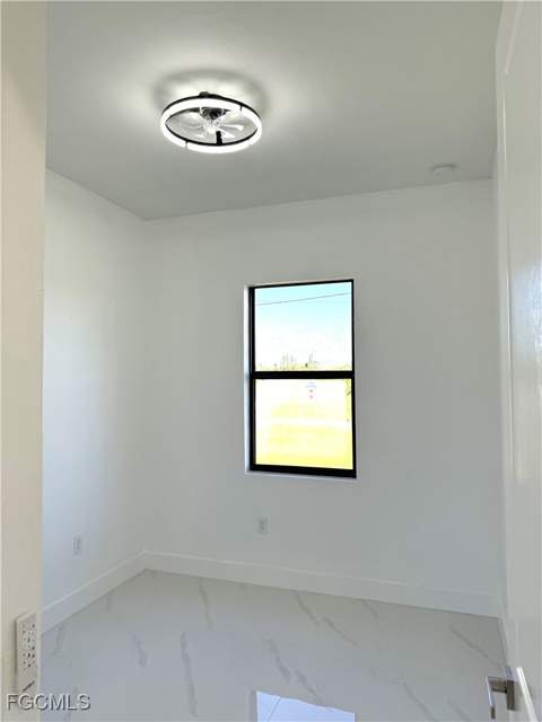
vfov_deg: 71.6
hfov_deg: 56.8
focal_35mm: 24
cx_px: 271
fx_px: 501
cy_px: 361
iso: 100
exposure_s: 1/397
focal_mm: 6.76
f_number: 1.78
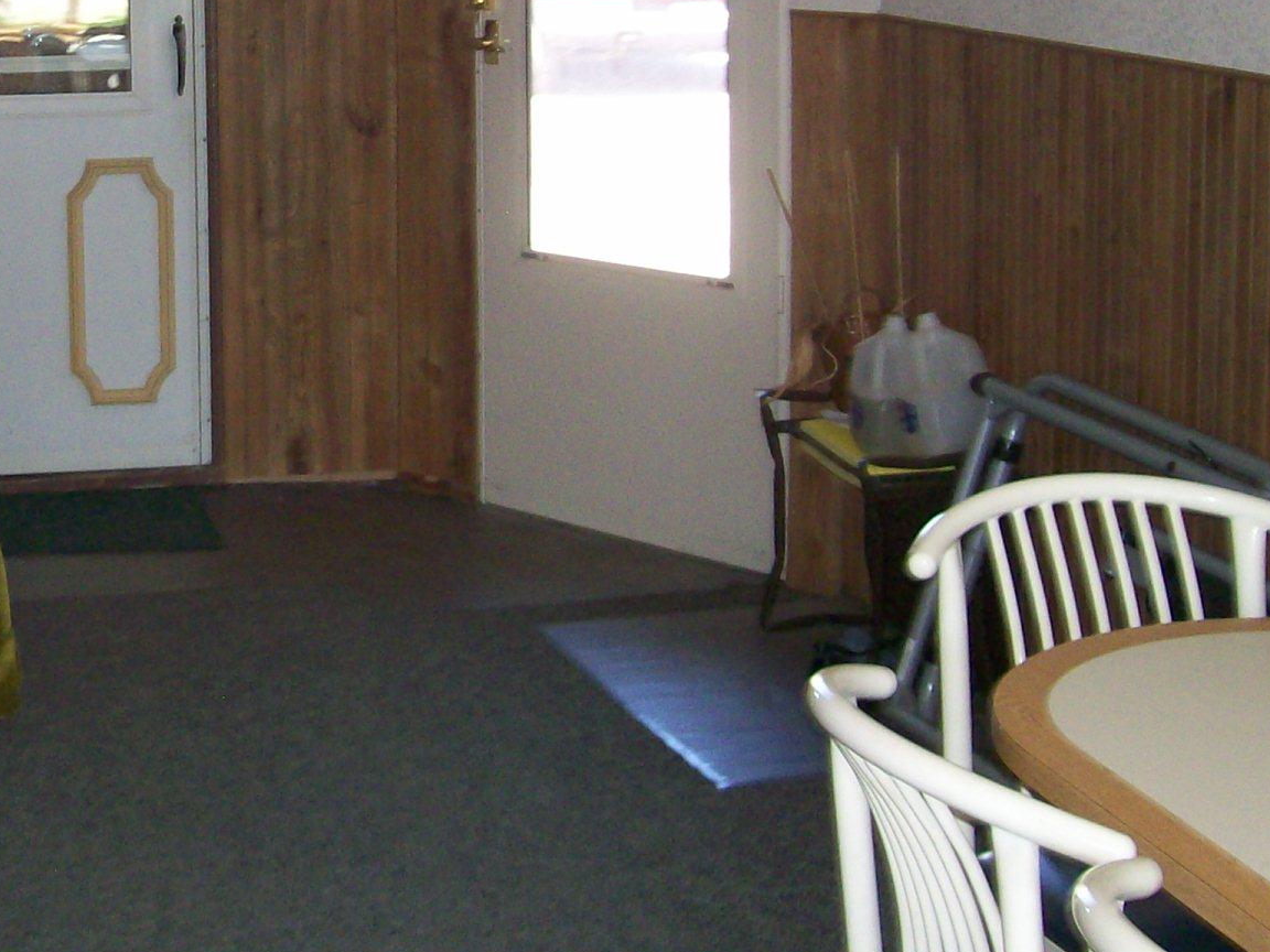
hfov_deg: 26.1
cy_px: 131
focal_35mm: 72
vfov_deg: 20.1
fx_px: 2642
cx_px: 116
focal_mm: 6
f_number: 2.7
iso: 140
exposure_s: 1/64
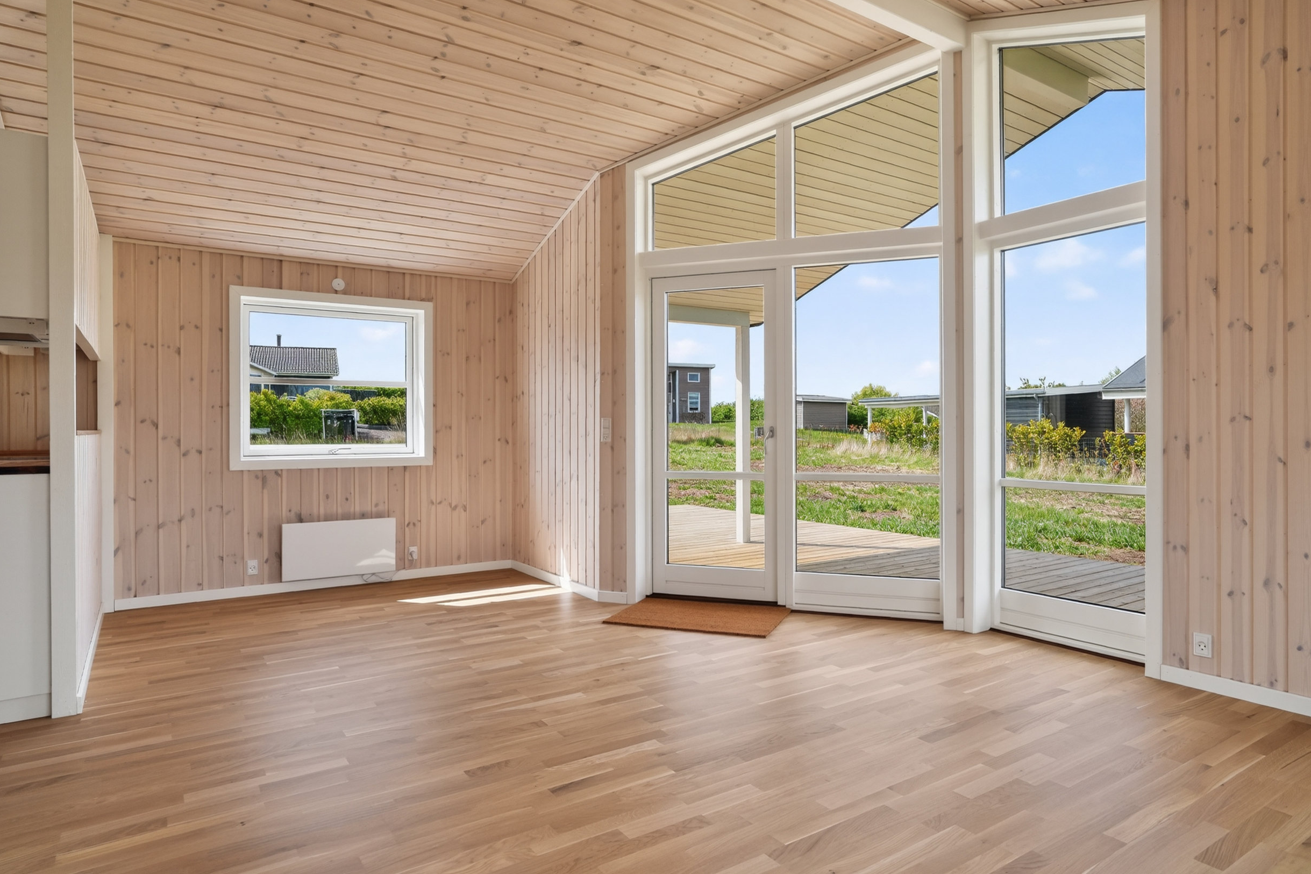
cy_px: 429
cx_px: 682
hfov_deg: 81.2
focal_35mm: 21
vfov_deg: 59.5
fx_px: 765
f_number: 8
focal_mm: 20
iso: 400
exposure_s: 1/500
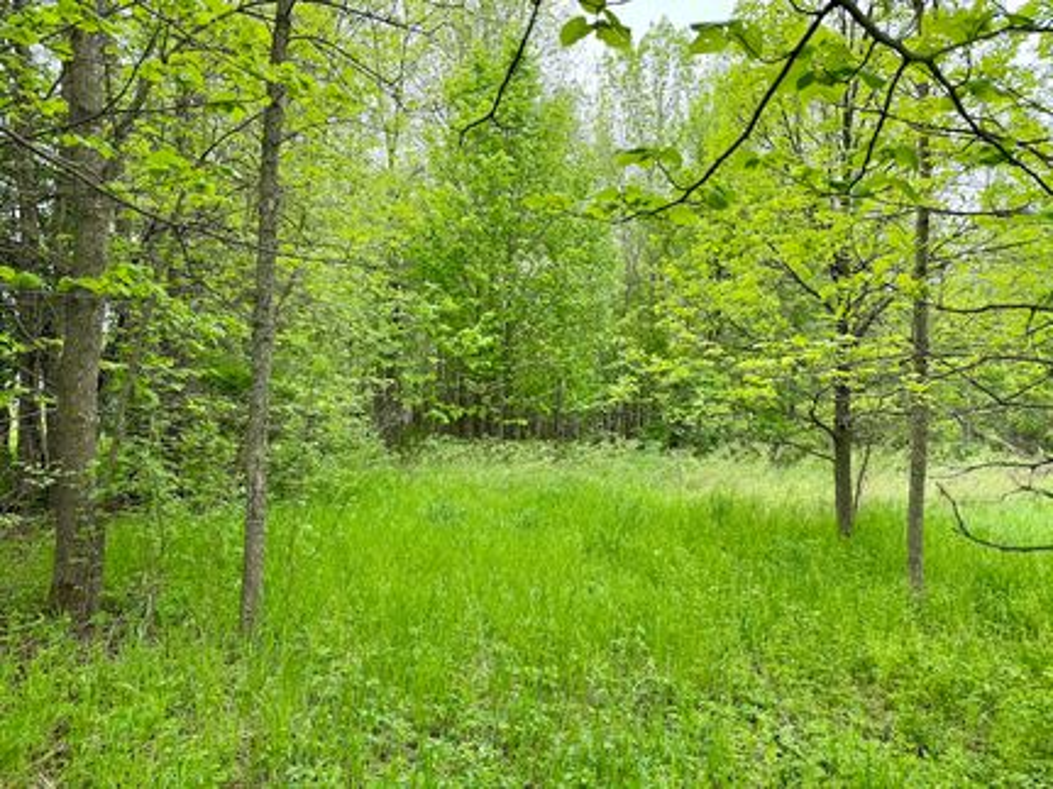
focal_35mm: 24
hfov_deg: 71.6
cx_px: 526
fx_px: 730
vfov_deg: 56.8
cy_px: 394
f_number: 1.78
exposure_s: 1/967
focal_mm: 6.76
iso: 100
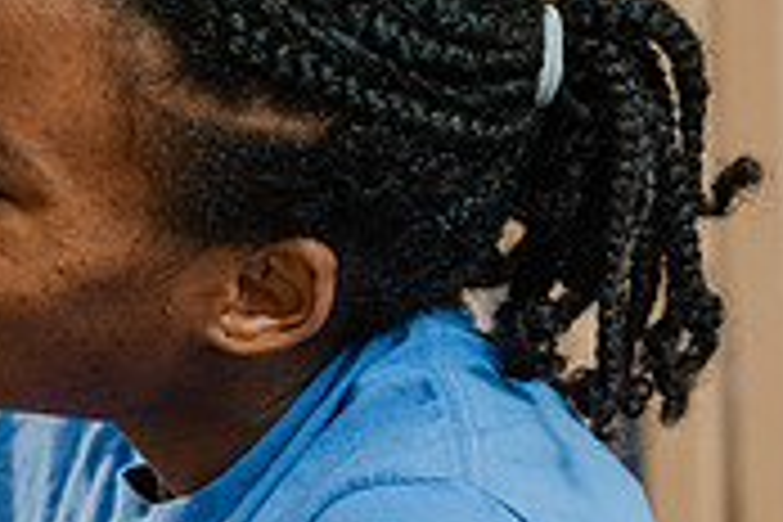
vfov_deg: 5.9
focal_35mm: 234
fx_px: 5089
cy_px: 398
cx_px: -166
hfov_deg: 8.7
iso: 800
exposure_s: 1/200
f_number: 3.5
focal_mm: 70
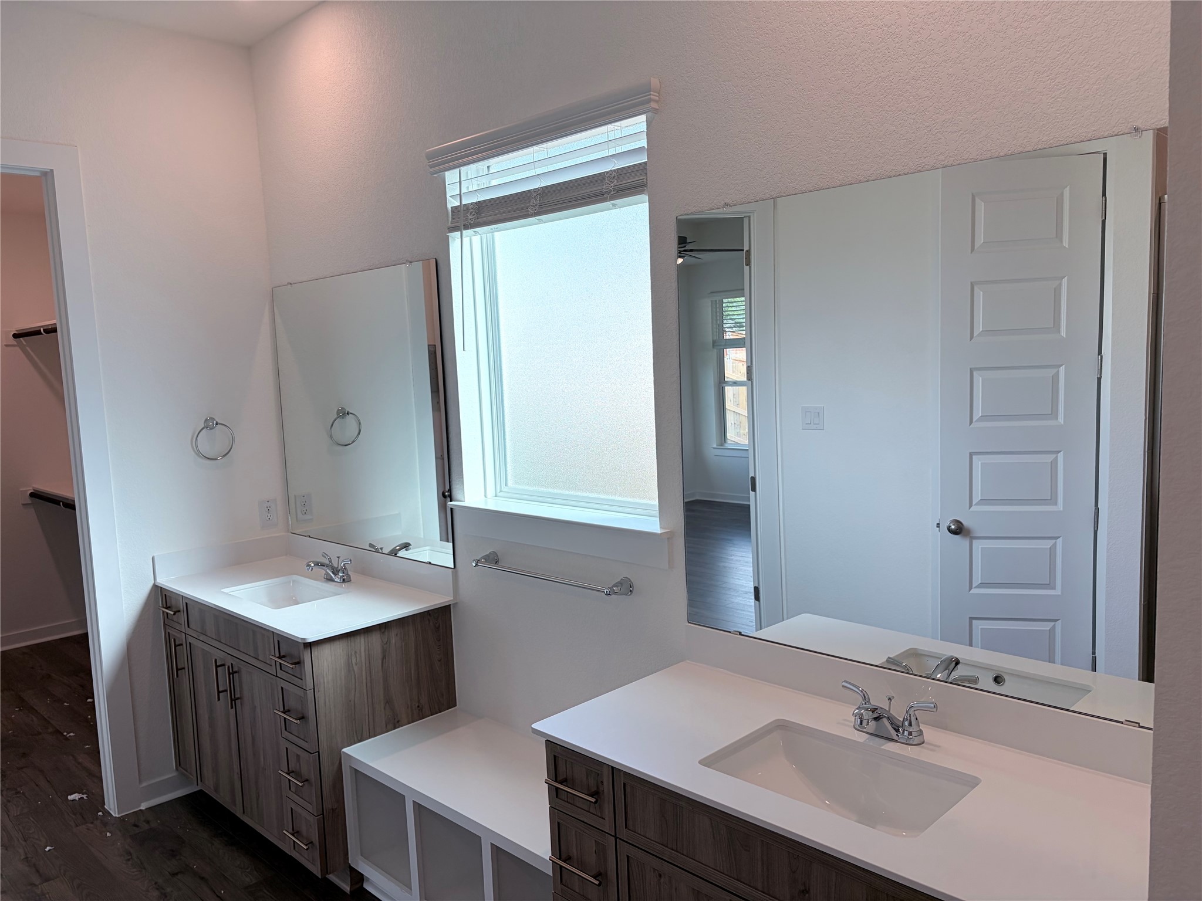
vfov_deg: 53.1
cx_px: 601
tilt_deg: -5.4
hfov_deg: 67.3
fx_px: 903
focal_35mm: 26
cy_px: 450
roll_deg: +3.0
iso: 40
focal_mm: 5.96
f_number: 1.6
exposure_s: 1/293
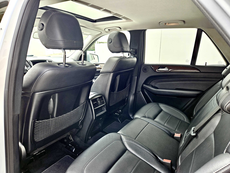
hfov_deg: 73.9
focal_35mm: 23
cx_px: 115
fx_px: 153
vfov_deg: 58.9
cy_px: 86
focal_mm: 5.4
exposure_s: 1/120
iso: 25
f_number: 1.8
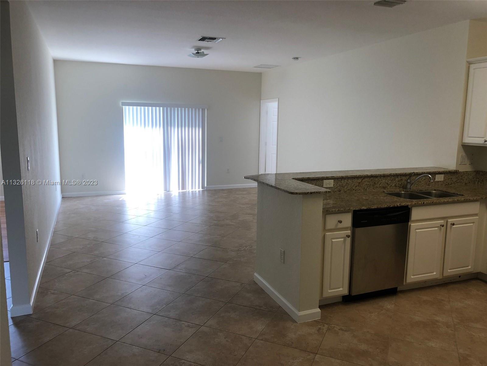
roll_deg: -1.1
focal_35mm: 28
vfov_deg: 49.7
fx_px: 394
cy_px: 183
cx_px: 244
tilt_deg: -8.7
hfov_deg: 63.4
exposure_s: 1/40
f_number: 1.8
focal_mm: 3.99
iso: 25
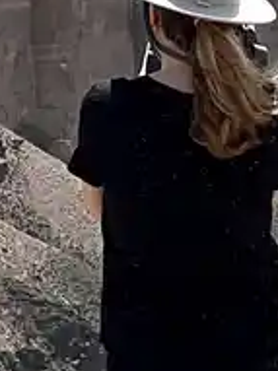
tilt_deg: -4.2
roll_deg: -0.9
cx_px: 469
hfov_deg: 3.1
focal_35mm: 483
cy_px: 198
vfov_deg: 4.1
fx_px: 5178
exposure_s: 1/1179
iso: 32
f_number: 2.8
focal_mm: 9
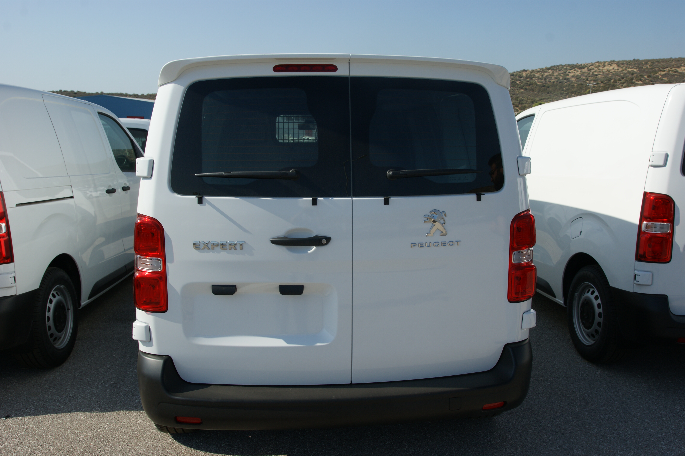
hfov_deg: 62.0
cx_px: 342
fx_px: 570
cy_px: 228
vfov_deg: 43.6
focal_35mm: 30
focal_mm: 20
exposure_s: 1/200
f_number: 9
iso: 100
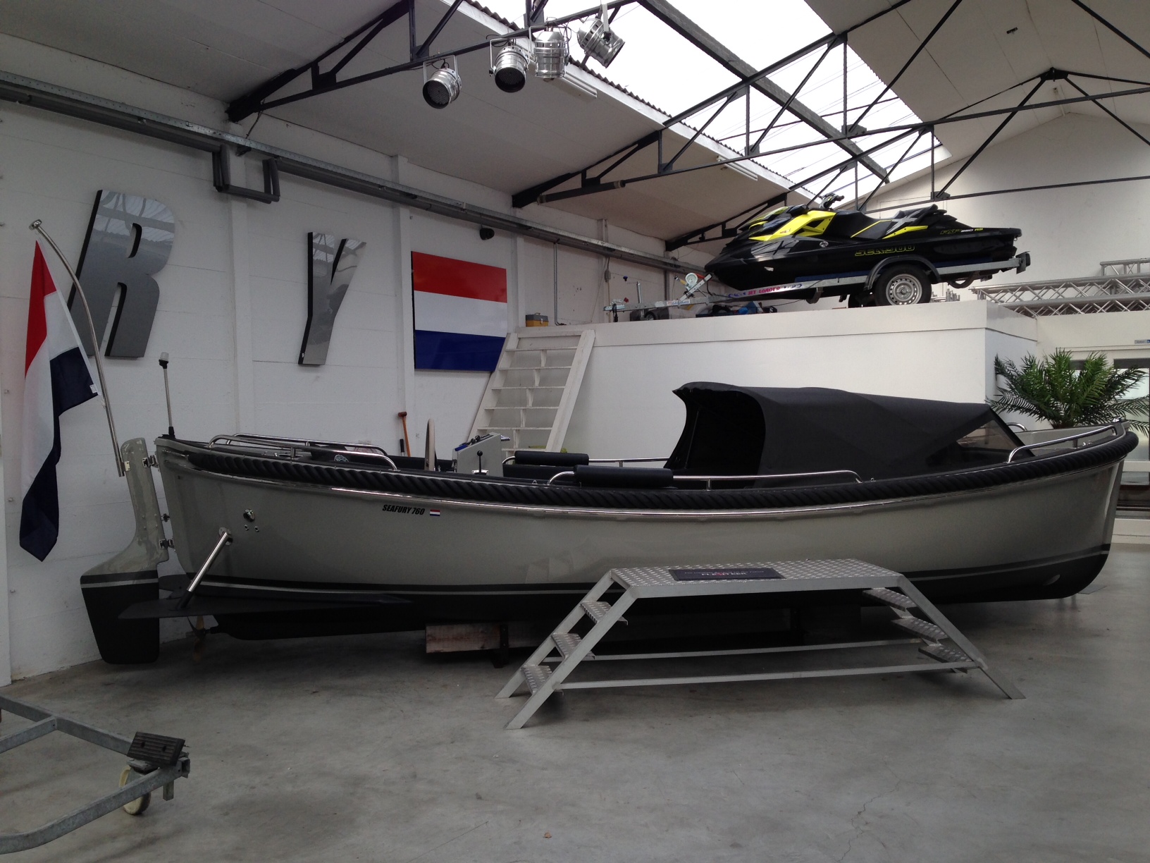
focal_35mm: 33
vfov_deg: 42.9
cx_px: 575
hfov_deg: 55.4
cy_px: 432
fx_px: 1096
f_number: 2.4
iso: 50
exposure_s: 1/175
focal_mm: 4.12
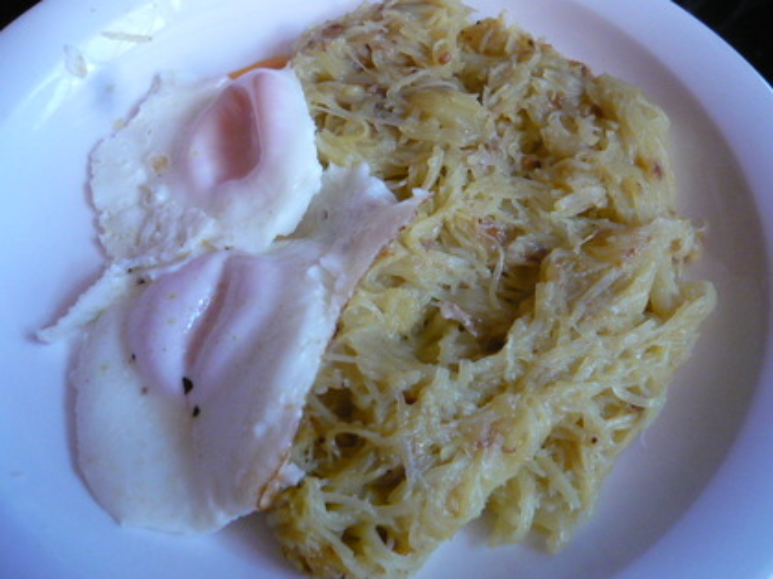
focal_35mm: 33
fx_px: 737
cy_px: 290
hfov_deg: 55.4
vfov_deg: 42.9
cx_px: 386
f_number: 2.8
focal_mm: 5.5
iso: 400
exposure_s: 1/20
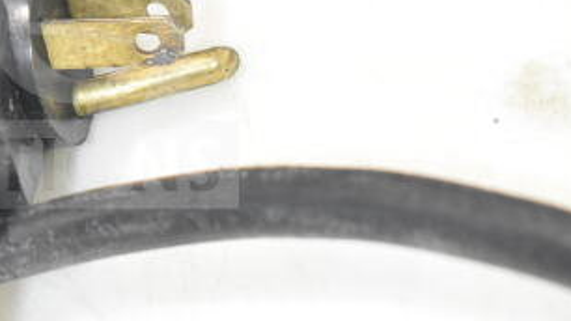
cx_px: 28
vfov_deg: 7.0
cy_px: 61
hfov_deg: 12.4
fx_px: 2604
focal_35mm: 172
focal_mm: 55
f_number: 5.6
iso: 3200
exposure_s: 1/100
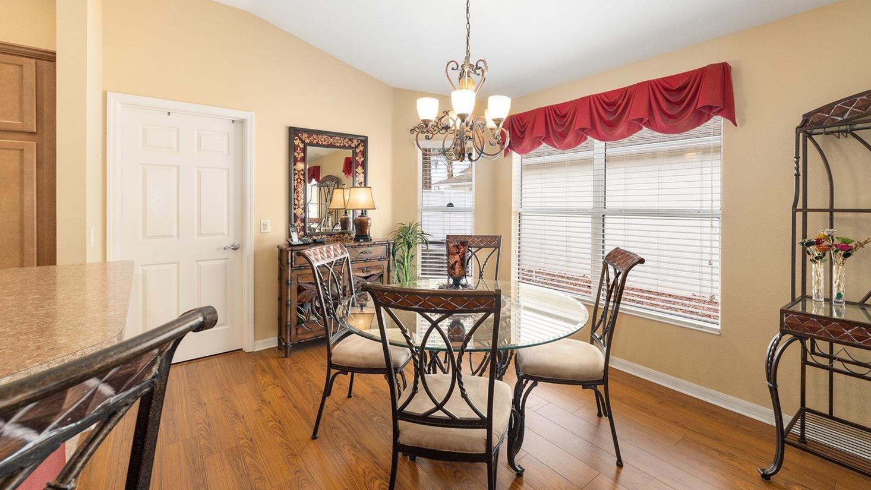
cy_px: 210
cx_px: 461
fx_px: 370
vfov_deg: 66.8
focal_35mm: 16
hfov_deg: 99.3
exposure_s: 1/50
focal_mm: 14
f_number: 8
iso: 320
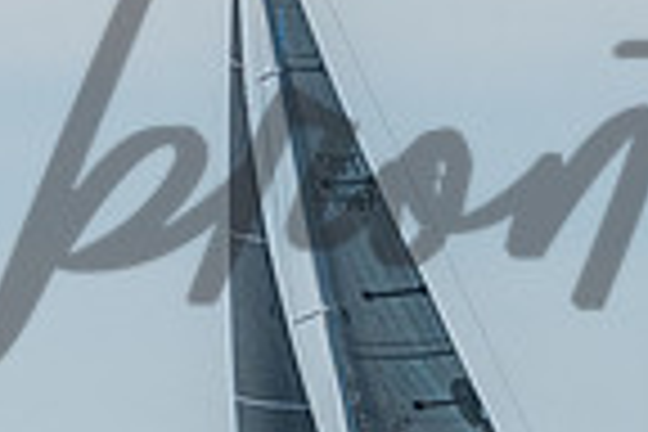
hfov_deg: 2.7
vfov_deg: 1.8
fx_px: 13841
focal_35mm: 769
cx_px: 307
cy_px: 169
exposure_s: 1/640
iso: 400
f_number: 10
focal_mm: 135
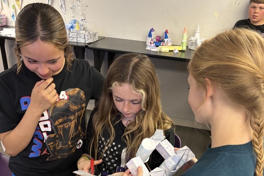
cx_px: 131
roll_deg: -4.4
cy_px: 140
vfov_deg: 34.9
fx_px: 271
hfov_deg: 51.9
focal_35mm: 37
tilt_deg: -30.2
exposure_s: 1/60
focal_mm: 5.96
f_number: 1.6
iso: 320
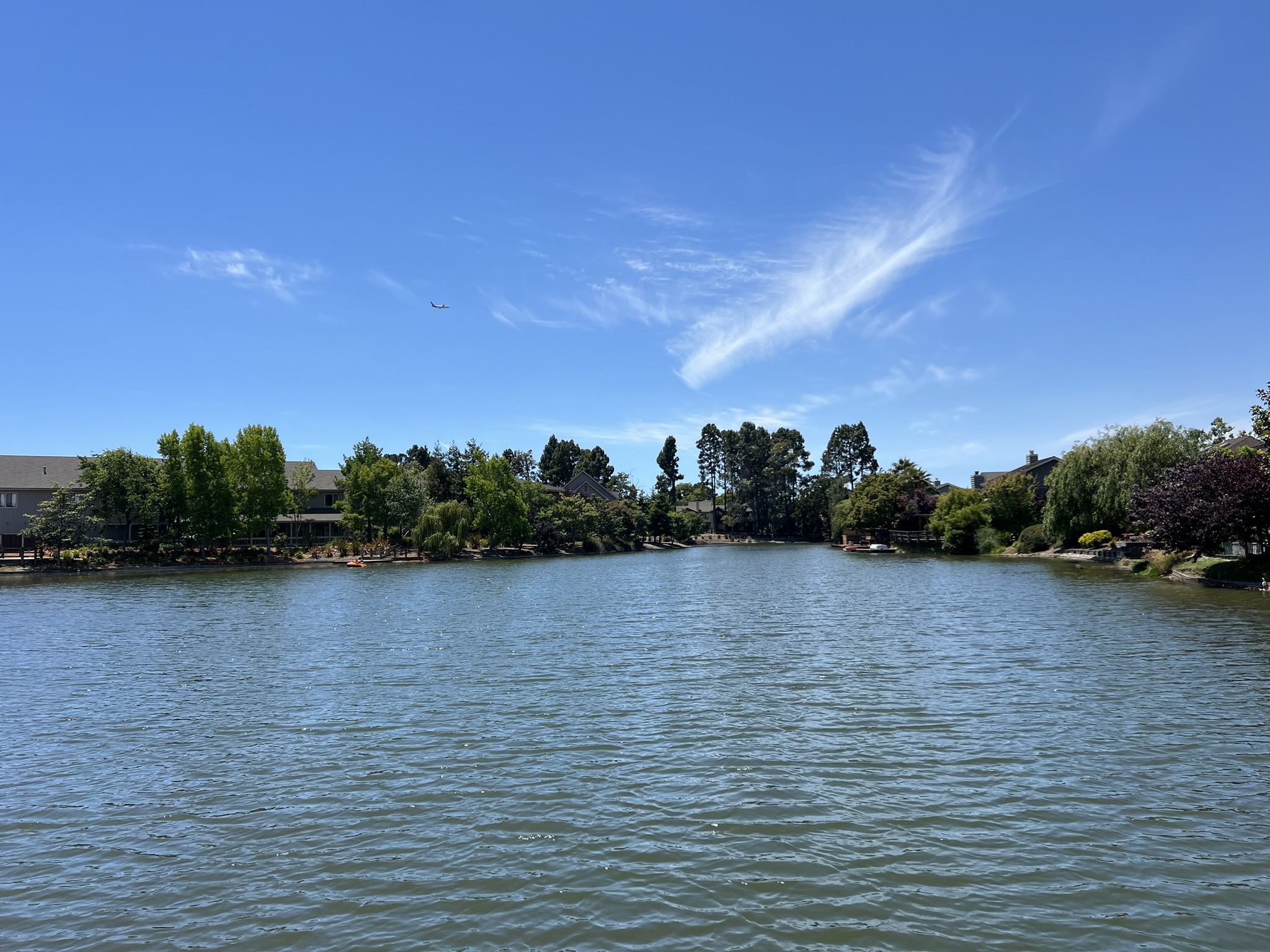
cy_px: 476
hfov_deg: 67.3
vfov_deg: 53.1
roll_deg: +1.3
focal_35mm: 26
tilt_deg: +3.3
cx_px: 635
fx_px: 954
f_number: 1.5
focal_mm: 5.7
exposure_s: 1/6579
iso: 50
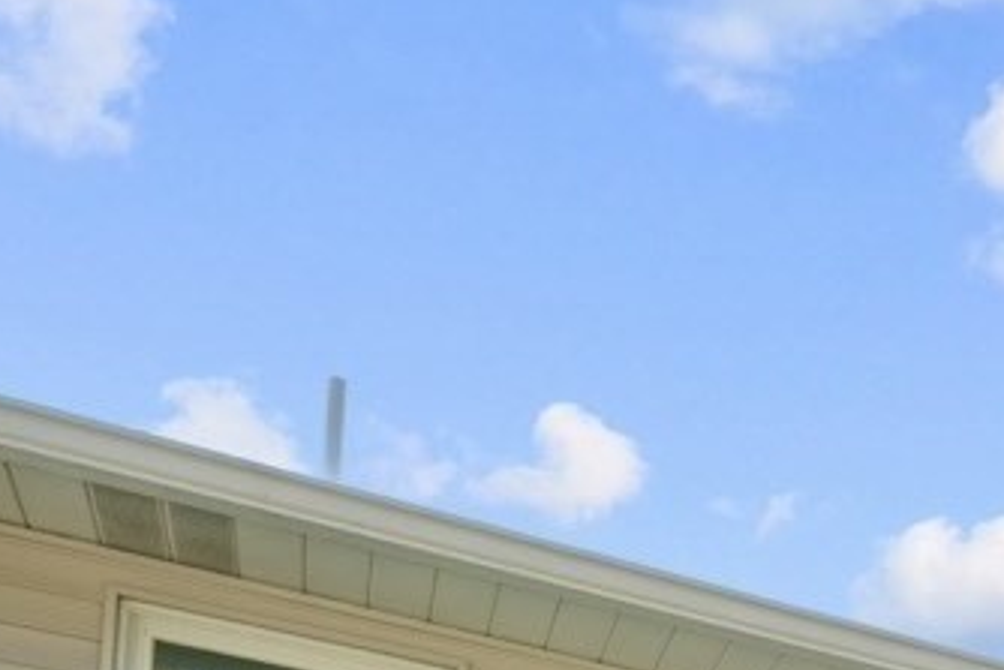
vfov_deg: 23.4
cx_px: 1106
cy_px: 1008
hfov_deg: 36.2
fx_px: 1283
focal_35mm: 46
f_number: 9
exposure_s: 1/40
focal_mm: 12
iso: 160
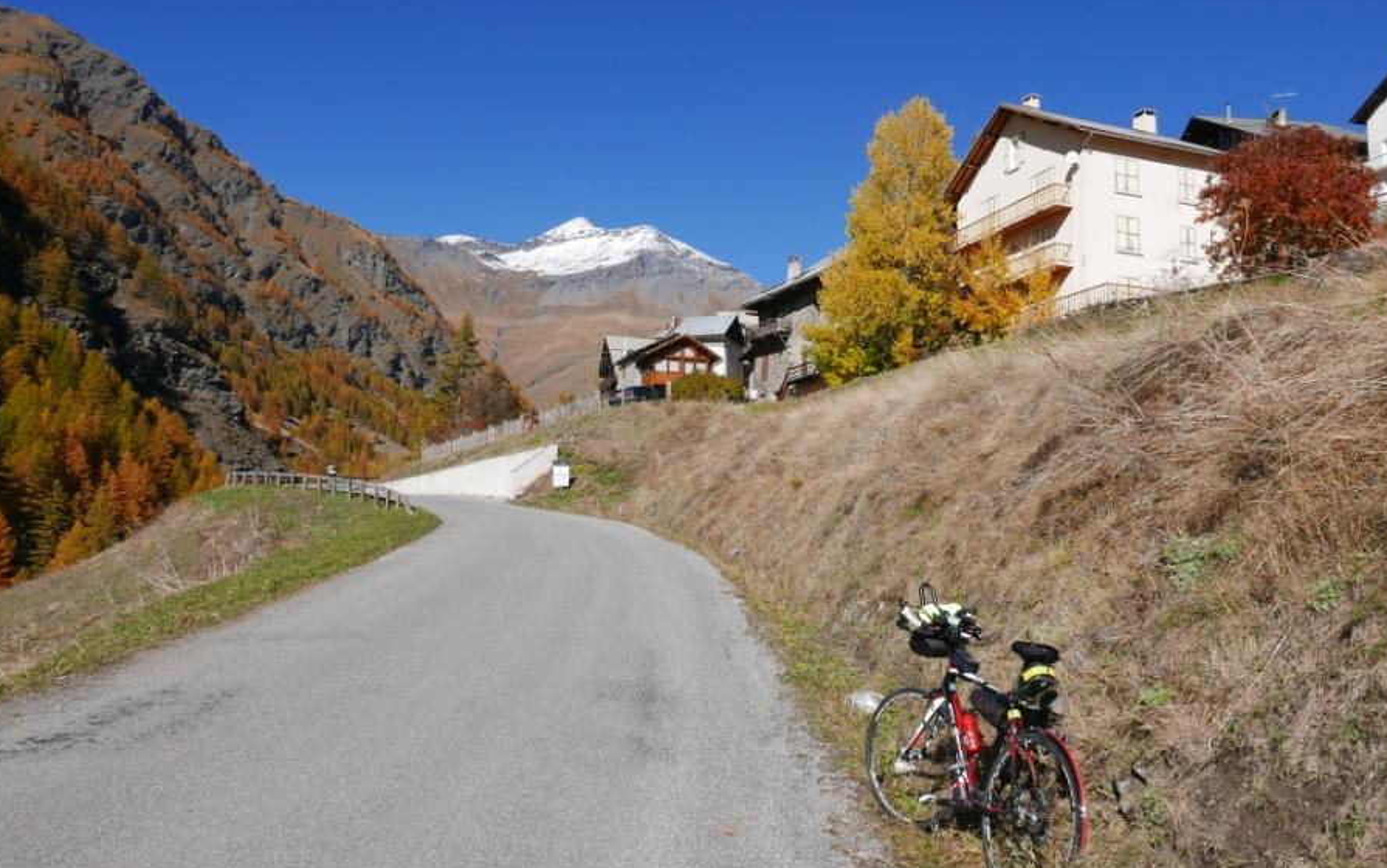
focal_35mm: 28
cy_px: 401
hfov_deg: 66.4
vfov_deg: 44.5
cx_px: 708
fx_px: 1059
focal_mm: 10.9
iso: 200
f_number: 5.6
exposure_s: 1/1000
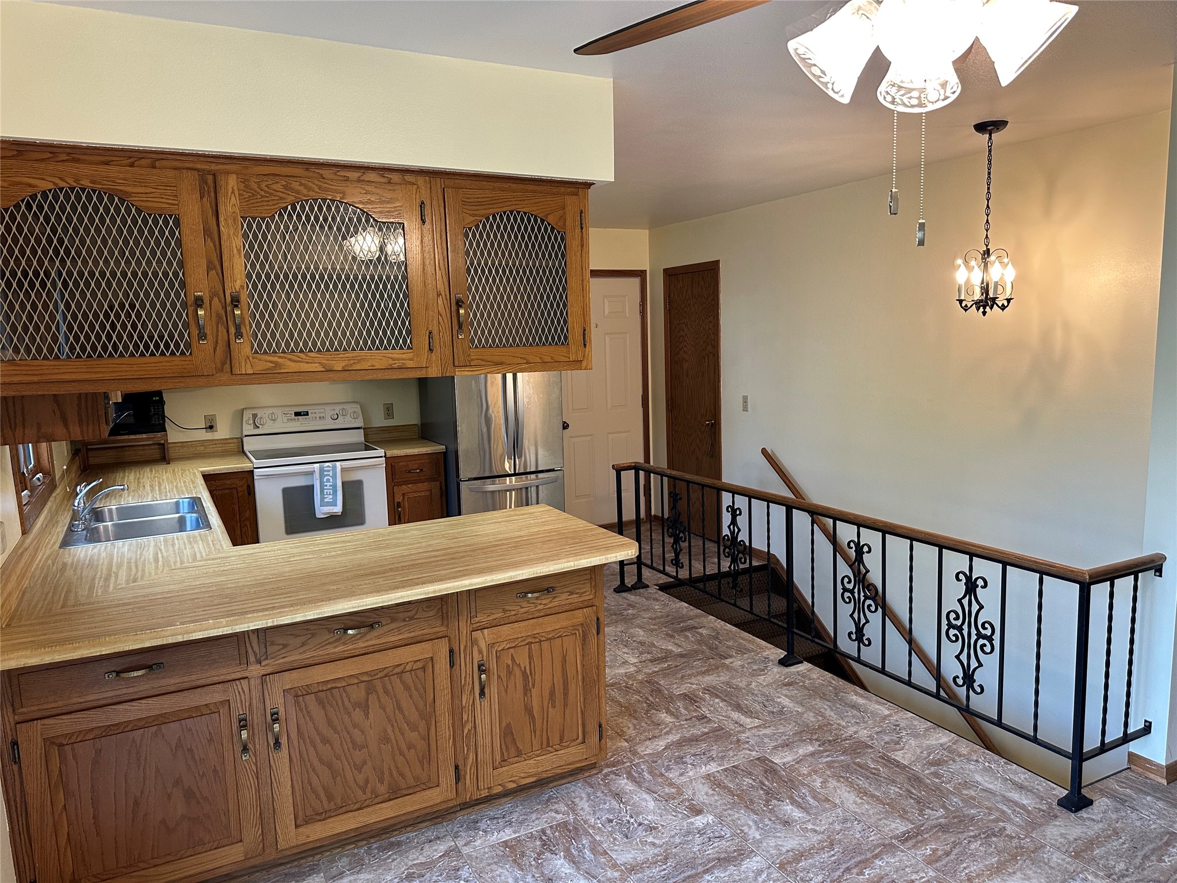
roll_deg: +1.4
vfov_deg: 56.8
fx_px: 816
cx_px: 588
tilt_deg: -6.9
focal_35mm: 24
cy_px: 442
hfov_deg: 71.6
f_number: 1.78
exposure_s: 1/120
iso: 200
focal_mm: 6.86
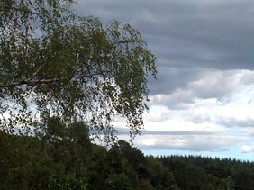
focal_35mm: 127
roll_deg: -0.8
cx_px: 366
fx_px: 931
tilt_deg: -4.8
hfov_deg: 14.6
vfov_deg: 11.1
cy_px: 295
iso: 50
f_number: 2.4
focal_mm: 4.28
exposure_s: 1/1120
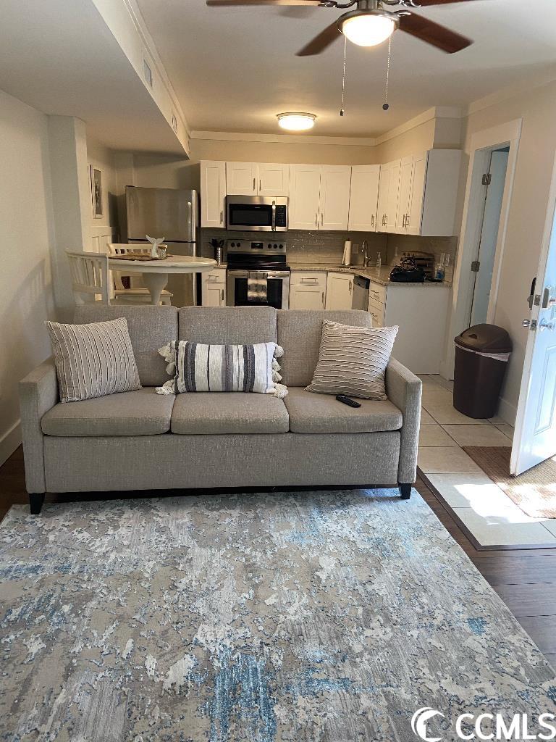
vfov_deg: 67.3
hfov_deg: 53.1
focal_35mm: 26
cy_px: 371
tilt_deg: -14.3
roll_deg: -1.4
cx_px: 278
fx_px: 557
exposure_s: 1/60
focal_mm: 4.25
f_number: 1.8
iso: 125
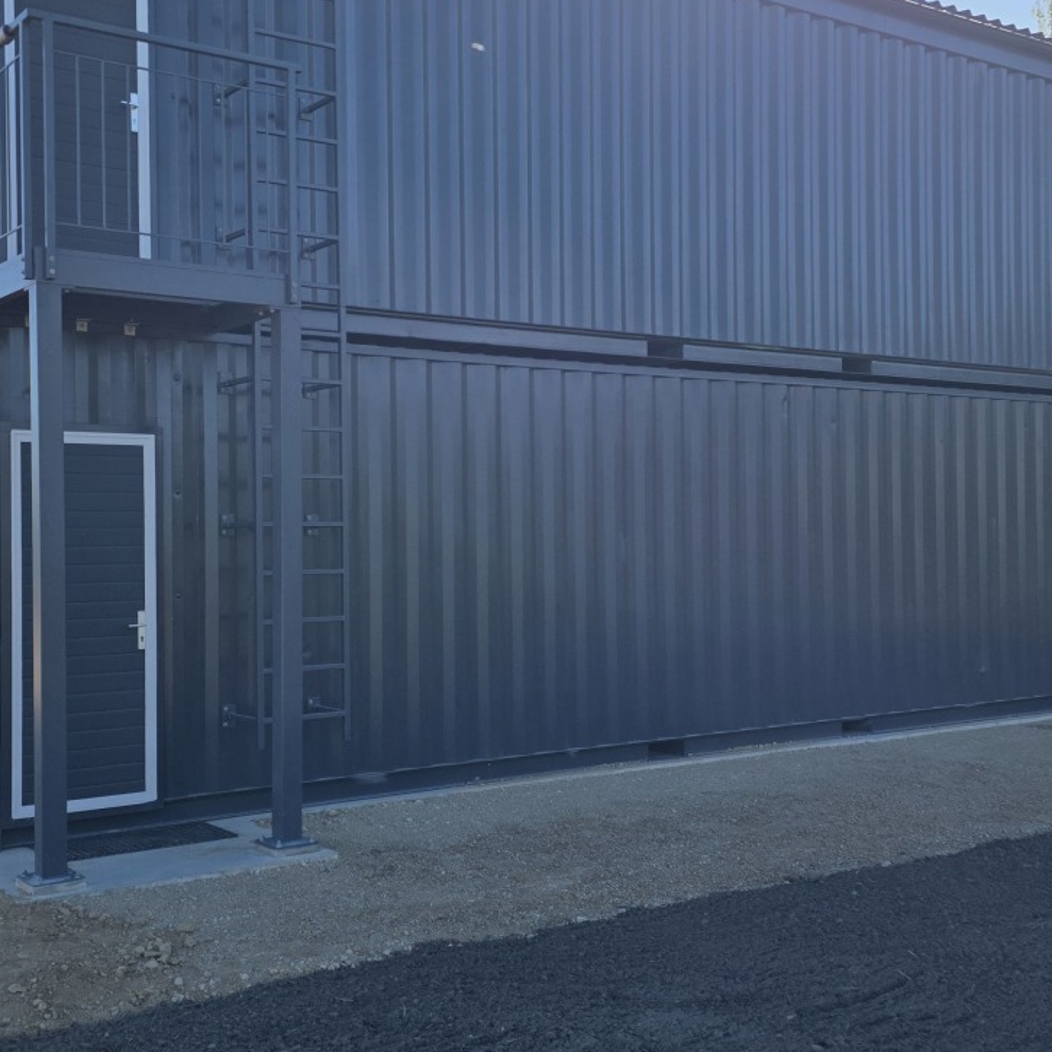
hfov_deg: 40.0
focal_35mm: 42
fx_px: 1444
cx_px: 469
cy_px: 539
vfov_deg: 40.0
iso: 80
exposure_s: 1/6574
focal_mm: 6.3
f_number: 1.7
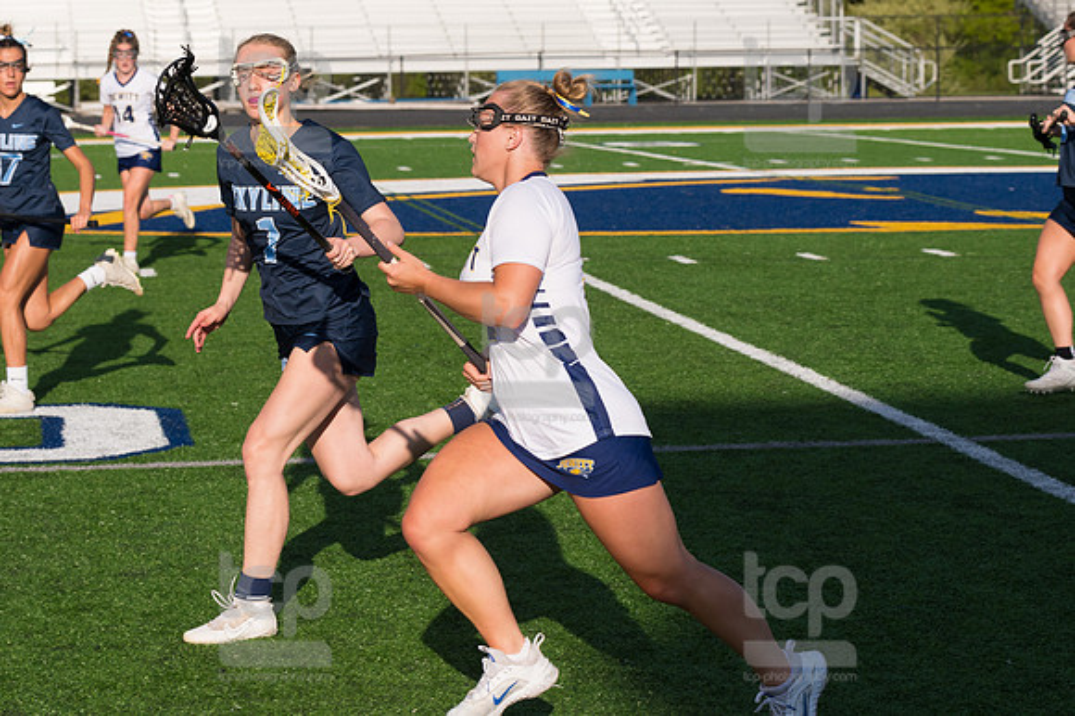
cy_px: 358
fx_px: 3134
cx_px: 538
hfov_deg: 19.5
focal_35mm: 105
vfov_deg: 13.0
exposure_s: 1/1600
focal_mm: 70
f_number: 5.6
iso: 250
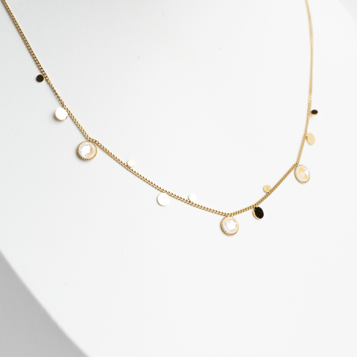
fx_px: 1564
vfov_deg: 13.0
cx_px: 178
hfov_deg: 13.0
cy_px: 163
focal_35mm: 134
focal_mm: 105
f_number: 16
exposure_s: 1/160
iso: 200
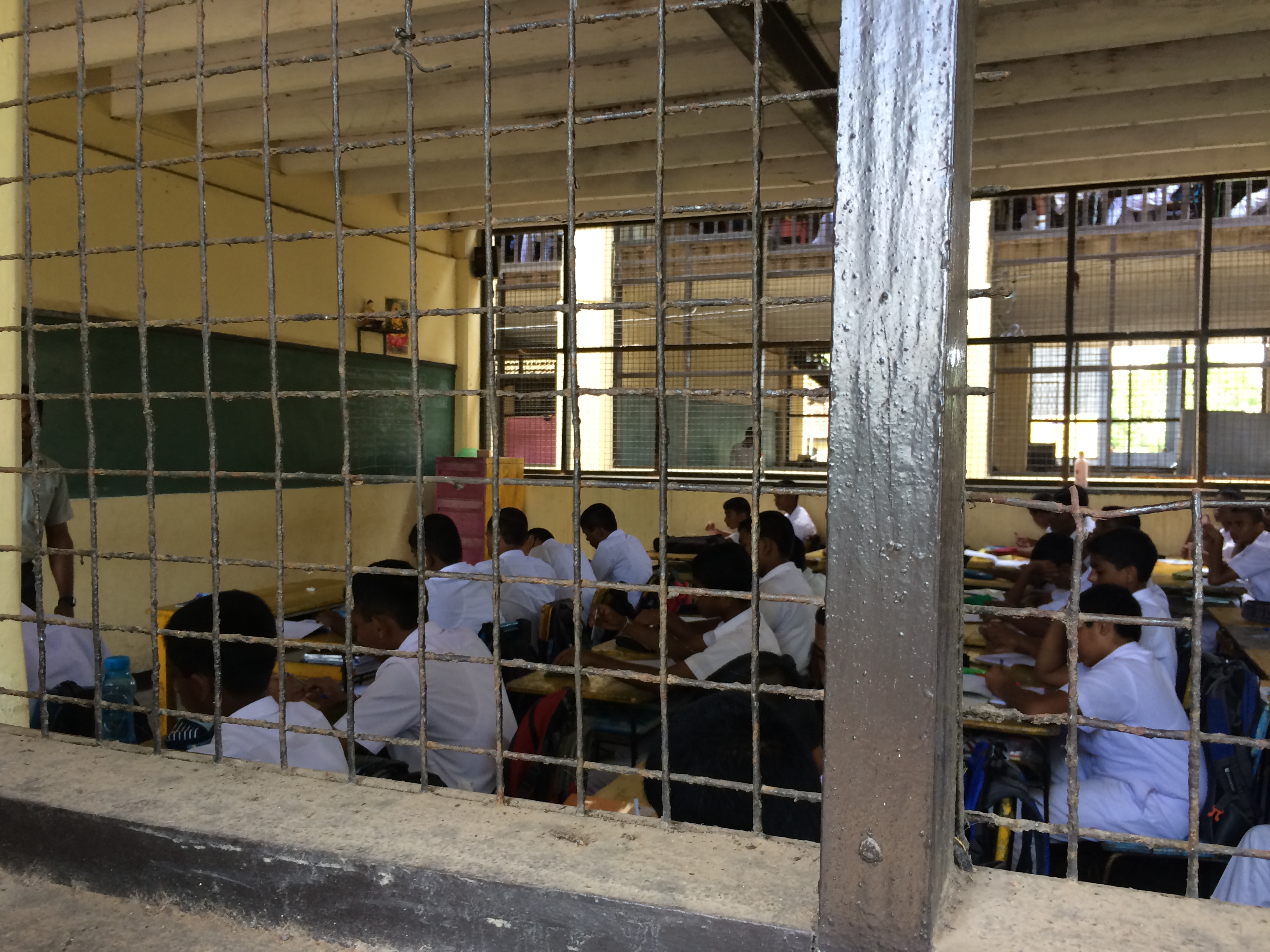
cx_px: 635
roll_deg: -1.3
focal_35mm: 29
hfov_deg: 61.7
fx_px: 1064
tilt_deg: -3.5
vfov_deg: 48.2
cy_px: 476
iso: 40
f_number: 2.2
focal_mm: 4.15
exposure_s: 1/33
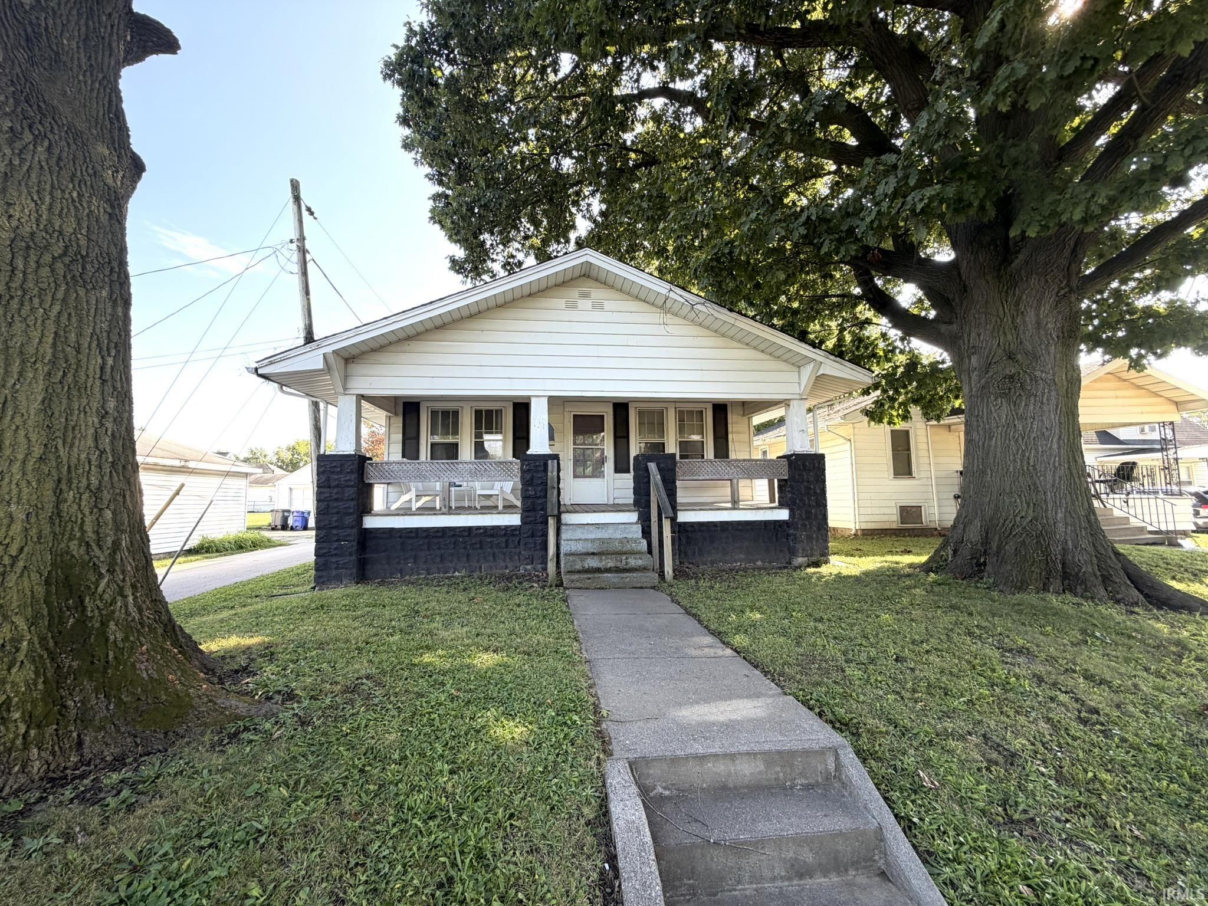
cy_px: 453
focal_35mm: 14
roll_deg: +1.3
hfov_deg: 102.1
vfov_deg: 85.7
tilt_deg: +5.8
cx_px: 604
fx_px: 489
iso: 40
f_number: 2.2
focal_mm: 2.22
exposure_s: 1/229
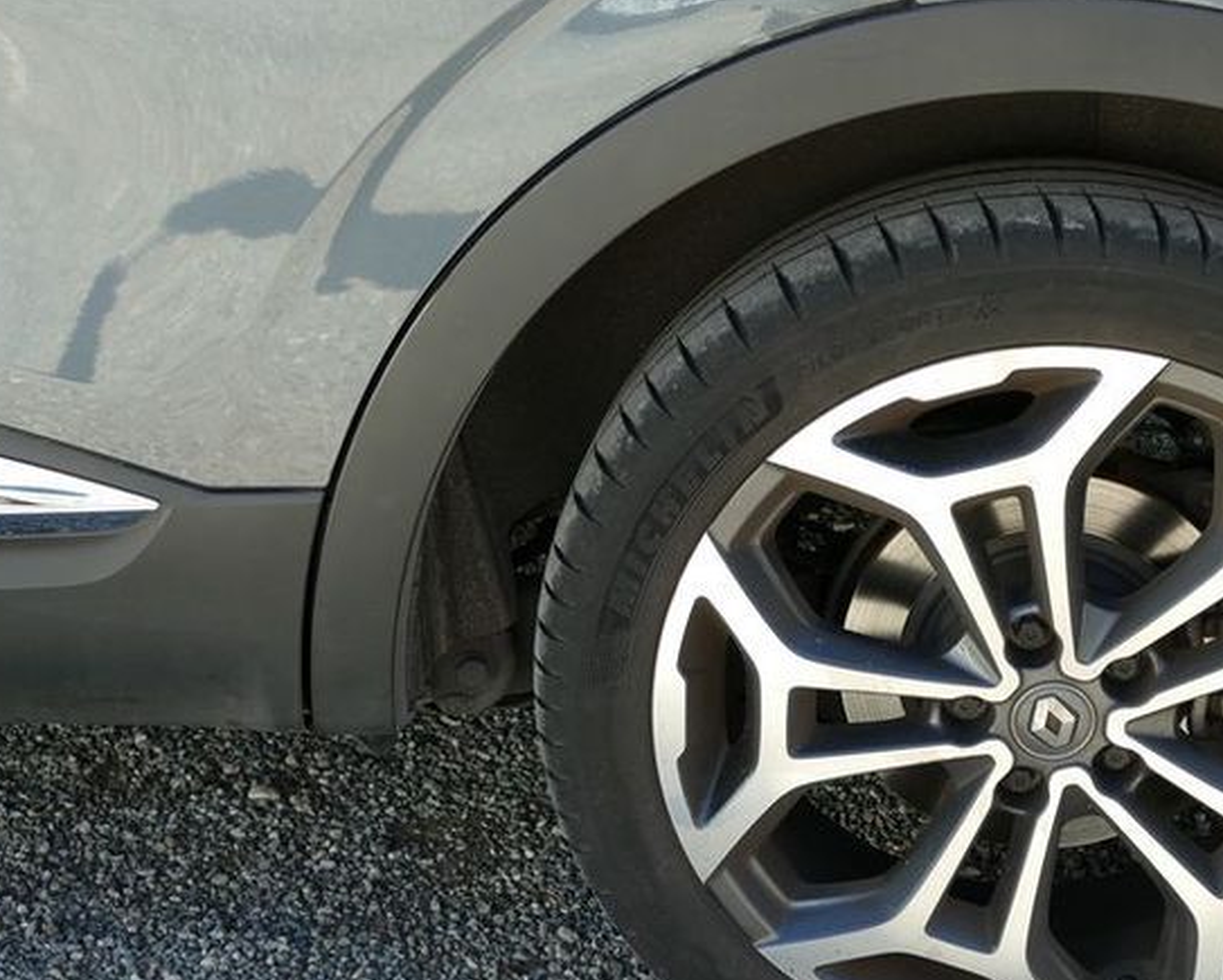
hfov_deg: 31.7
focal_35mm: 57
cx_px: 1059
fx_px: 2064
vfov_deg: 26.6
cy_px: 630
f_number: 3
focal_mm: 11.86
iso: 125
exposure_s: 1/250
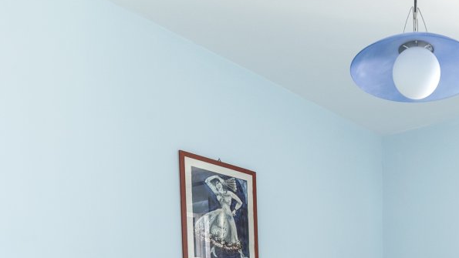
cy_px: 337
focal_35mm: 40
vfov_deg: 25.5
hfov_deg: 47.3
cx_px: 378
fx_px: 487
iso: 200
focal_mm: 14
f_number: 11
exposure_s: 1/125
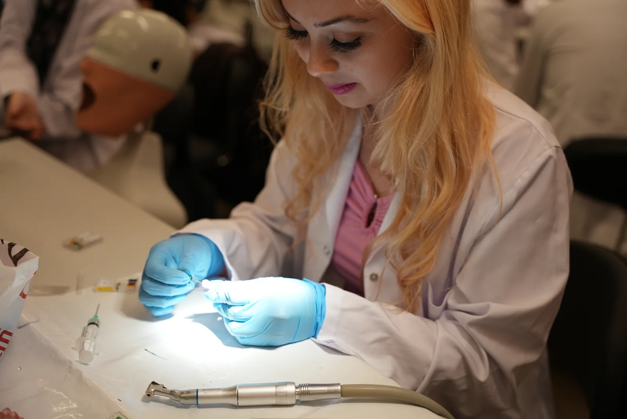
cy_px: 210
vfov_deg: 30.4
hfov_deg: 44.2
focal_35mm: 44
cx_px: 314
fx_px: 772
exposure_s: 1/100
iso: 400
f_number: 2.8
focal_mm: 44.3
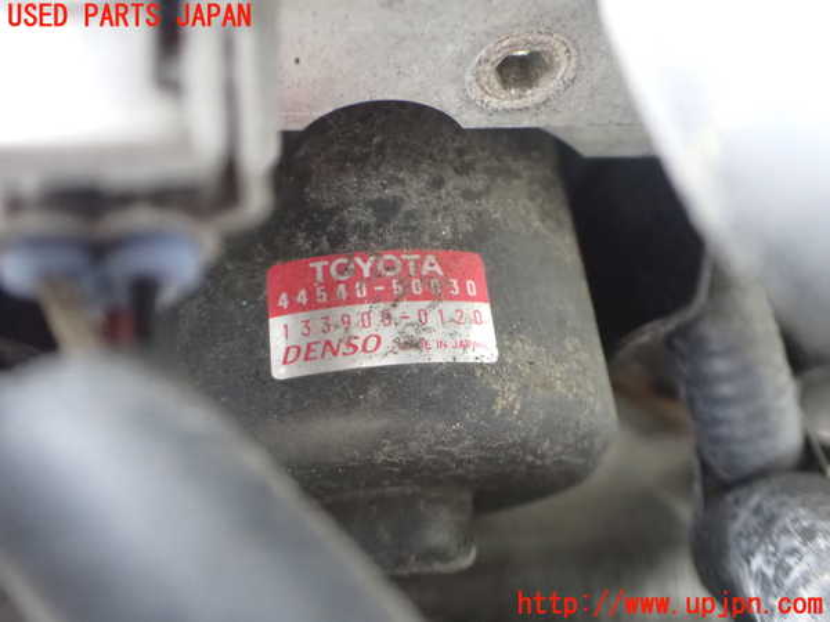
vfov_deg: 46.8
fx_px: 719
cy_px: 311
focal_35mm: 30
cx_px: 415
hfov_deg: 60.0
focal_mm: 5.4
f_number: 2.3
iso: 1600
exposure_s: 1/30
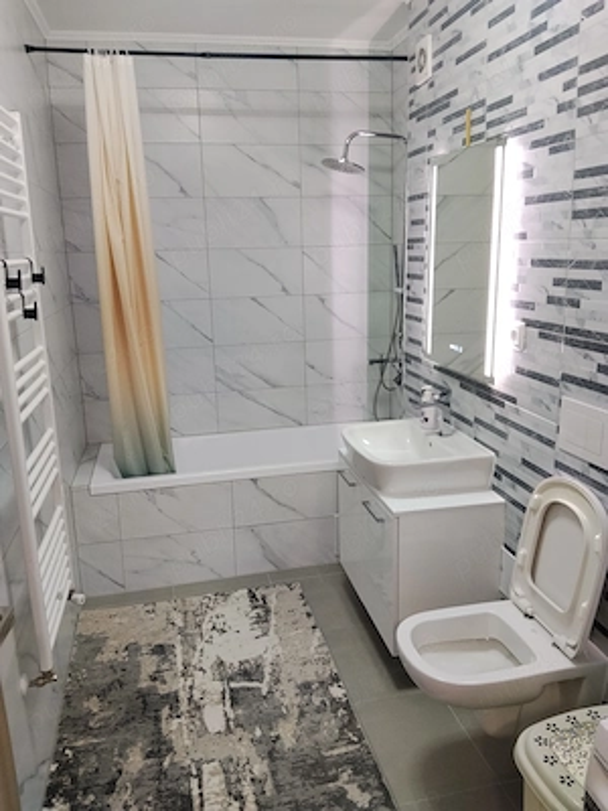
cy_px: 406
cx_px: 304
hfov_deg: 48.2
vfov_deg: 61.7
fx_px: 679
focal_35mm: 29
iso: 250
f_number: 1.8
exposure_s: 1/50
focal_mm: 3.96
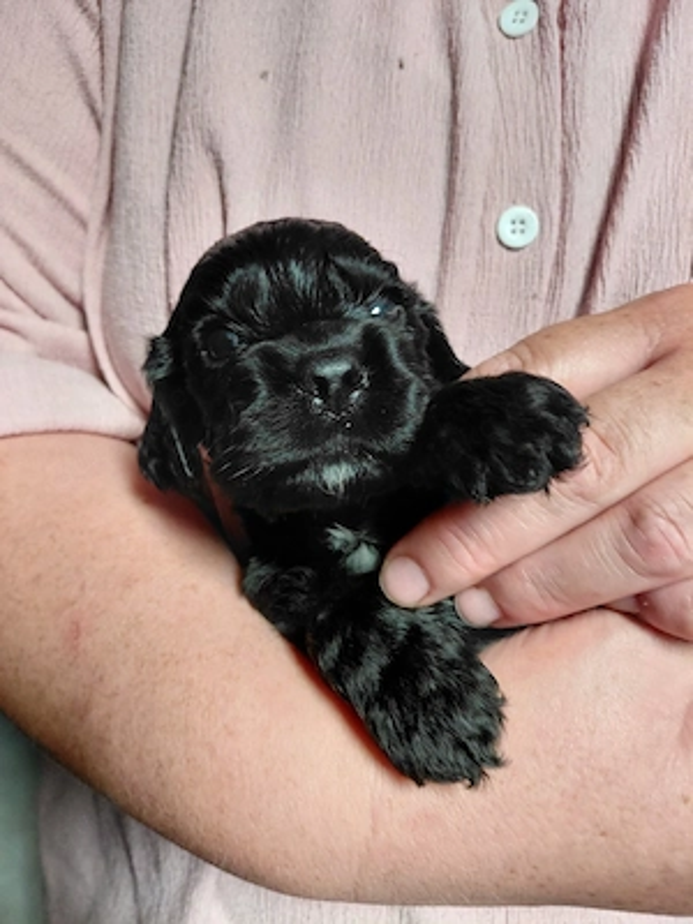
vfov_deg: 69.4
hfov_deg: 54.9
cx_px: 346
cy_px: 462
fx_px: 667
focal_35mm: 25
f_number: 1.8
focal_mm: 4.69
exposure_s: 1/30
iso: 320
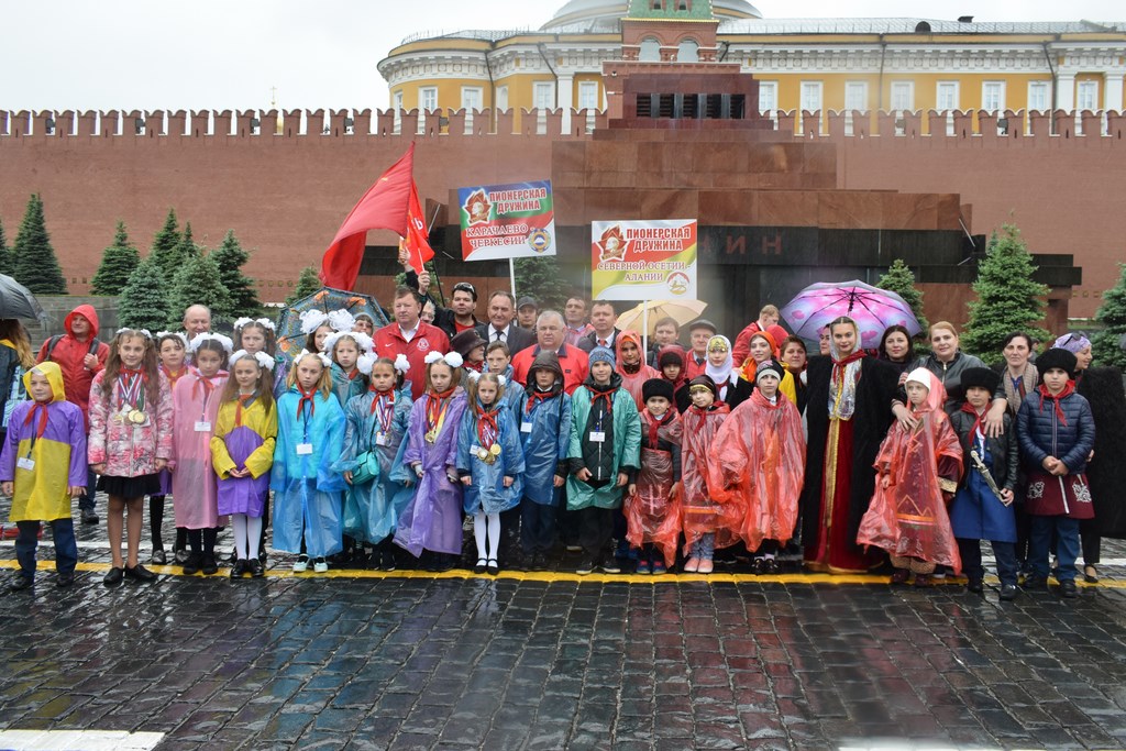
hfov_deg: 67.4
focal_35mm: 27
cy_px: 376
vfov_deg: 47.9
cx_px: 563
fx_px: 845
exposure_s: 1/250
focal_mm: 18
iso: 400
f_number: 8
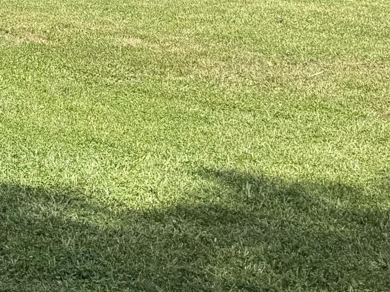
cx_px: -239
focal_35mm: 98
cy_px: -111
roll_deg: -1.7
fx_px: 1104
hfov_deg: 17.5
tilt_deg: -4.8
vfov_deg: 14.3
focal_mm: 6.76
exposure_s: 1/2959
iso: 80
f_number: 1.78
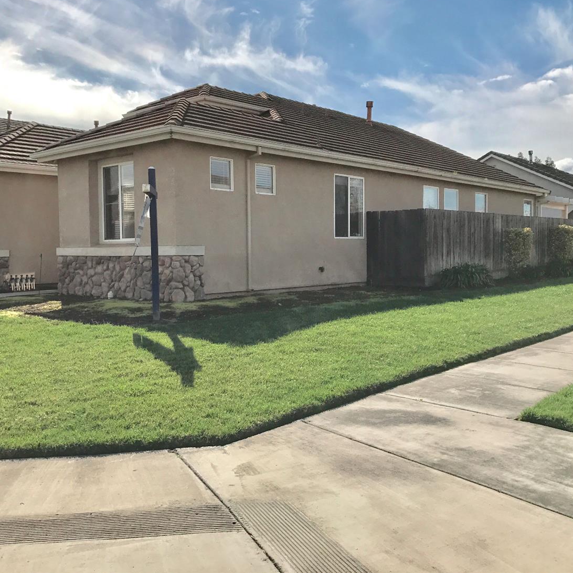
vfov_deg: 48.4
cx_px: 251
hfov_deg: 48.3
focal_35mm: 34
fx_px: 637
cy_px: 279
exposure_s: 1/4808
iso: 20
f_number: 1.8
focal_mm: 3.99
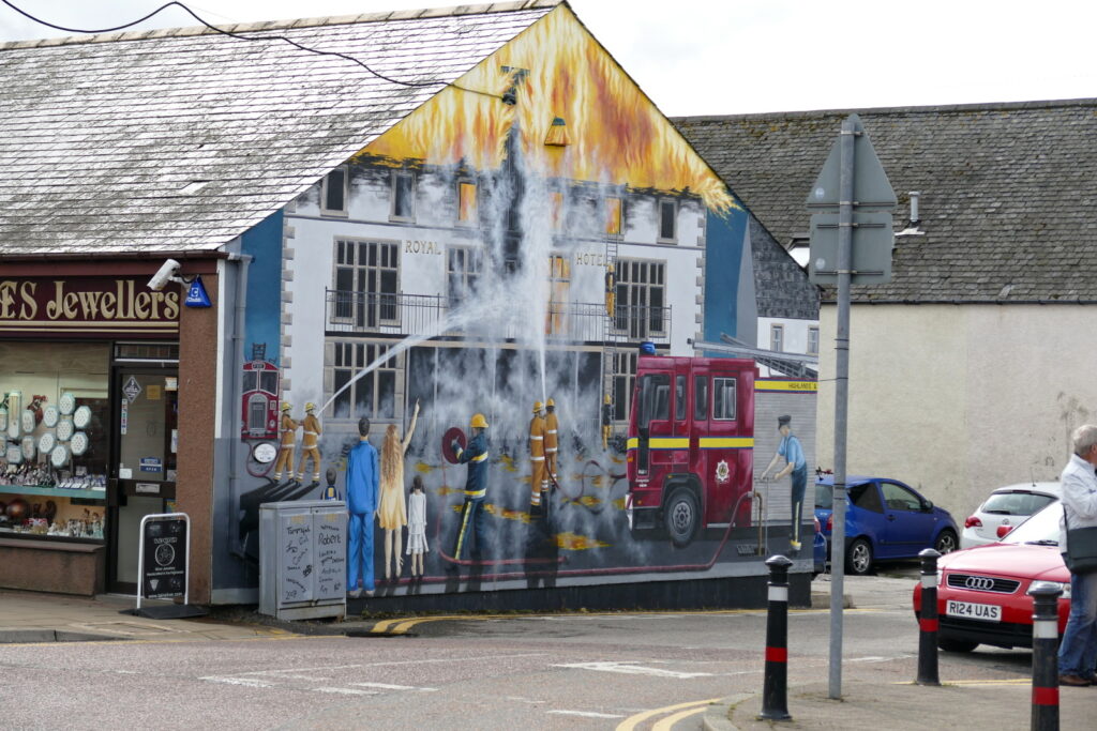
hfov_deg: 19.6
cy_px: 366
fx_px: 3169
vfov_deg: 13.2
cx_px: 548
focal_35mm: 104
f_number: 3.8
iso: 125
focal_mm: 37.79
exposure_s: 1/640
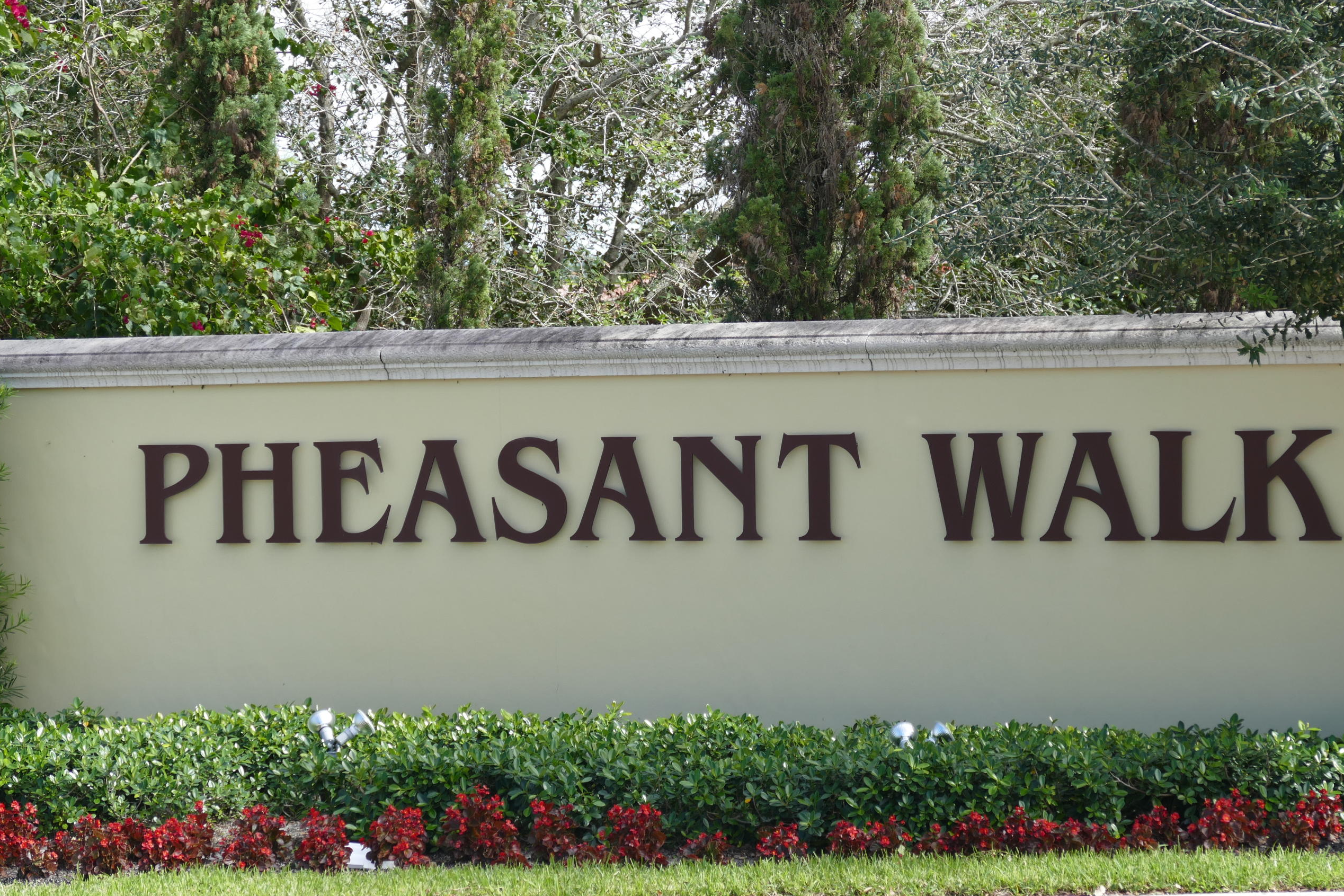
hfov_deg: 13.8
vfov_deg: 9.2
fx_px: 5562
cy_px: 444
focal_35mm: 149
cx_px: 781
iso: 125
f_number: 3.9
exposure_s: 1/400
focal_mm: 45.89
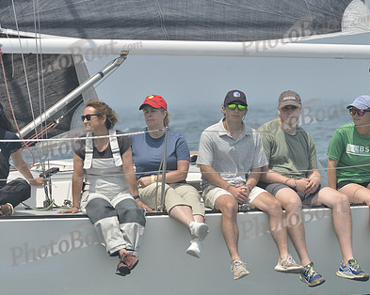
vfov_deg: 5.6
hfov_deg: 7.0
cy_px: 180
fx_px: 3032
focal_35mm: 277
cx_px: 192
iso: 280
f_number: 7.1
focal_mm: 200
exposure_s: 1/1000
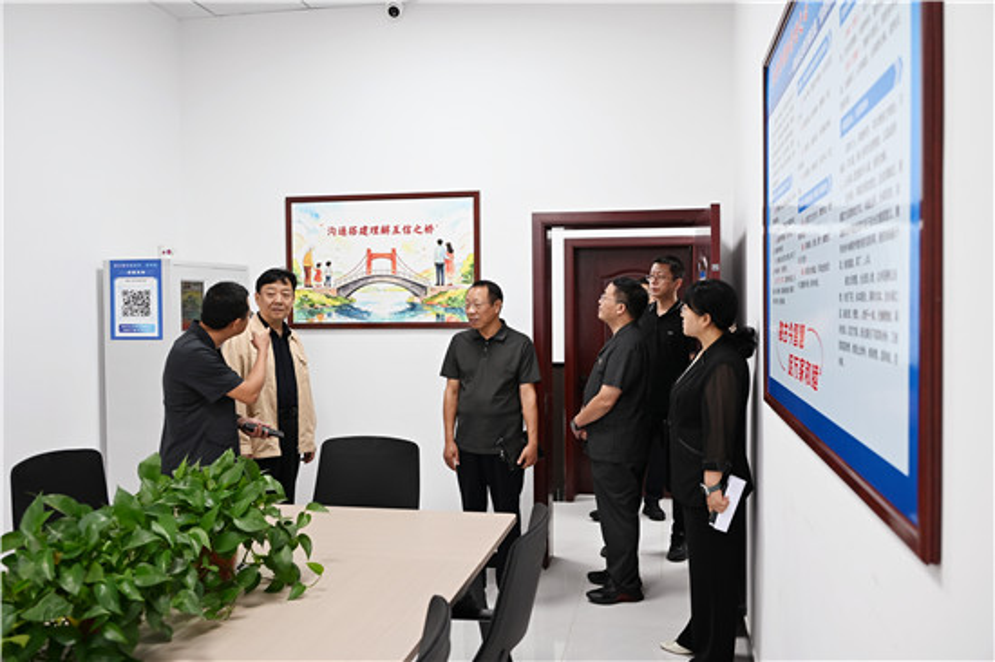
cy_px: 331
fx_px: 884
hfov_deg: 58.7
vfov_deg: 41.1
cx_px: 498
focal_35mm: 32
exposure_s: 1/60
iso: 640
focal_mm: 32
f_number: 4.8
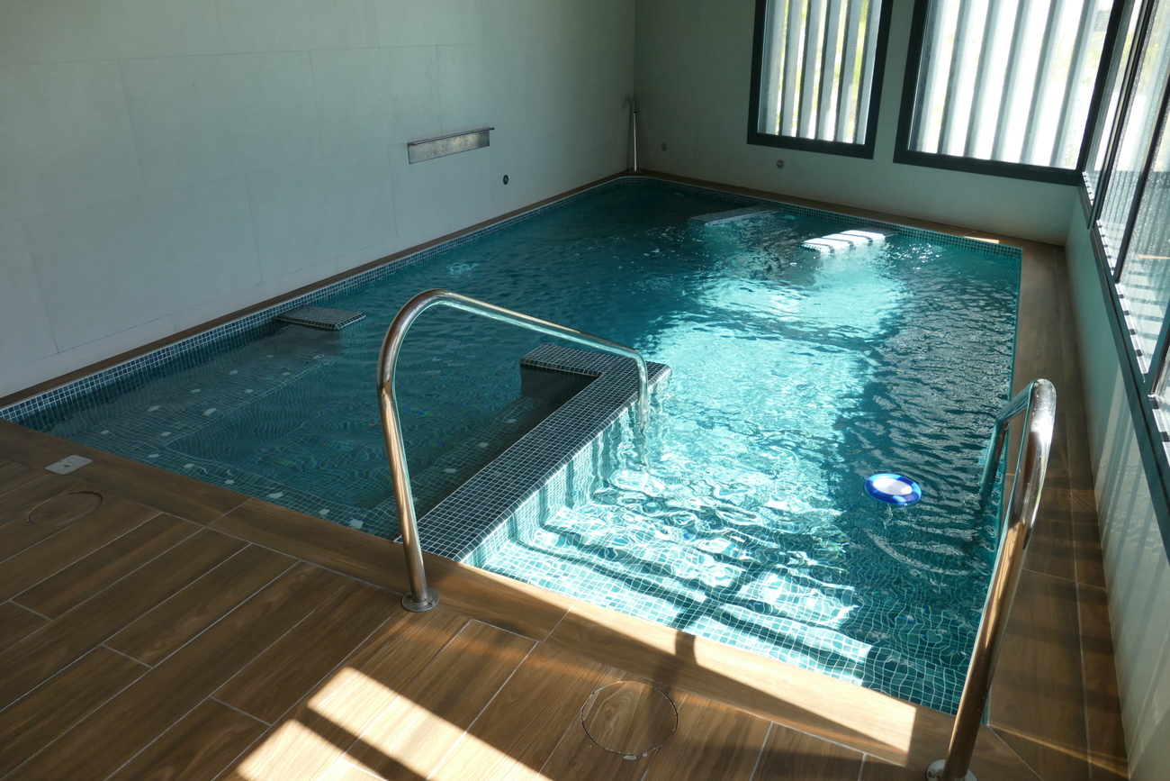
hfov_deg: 71.5
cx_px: 585
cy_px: 390
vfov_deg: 51.3
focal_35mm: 25
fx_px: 813
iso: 125
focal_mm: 9.12
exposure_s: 1/100
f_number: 4.5
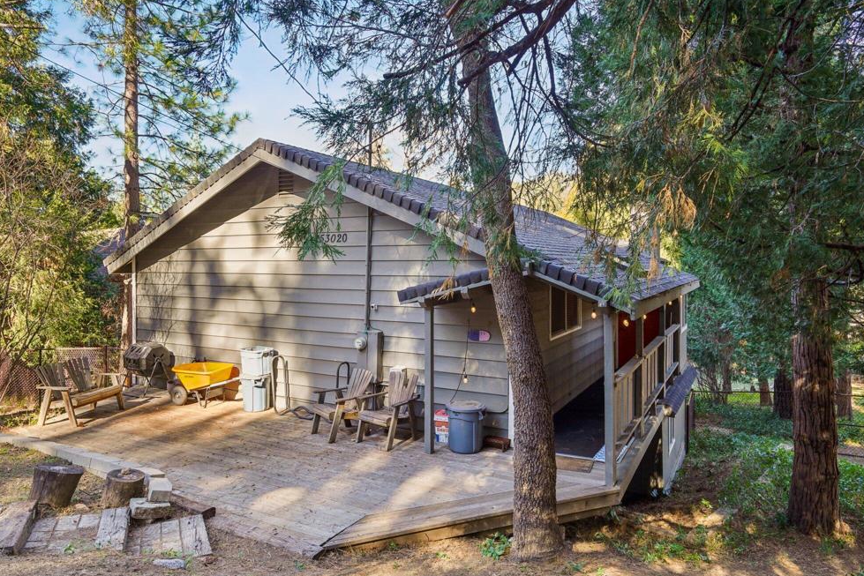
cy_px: 297
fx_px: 552
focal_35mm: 23
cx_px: 436
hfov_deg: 76.1
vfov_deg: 55.1
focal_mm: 22
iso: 200
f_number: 8
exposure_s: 1/30
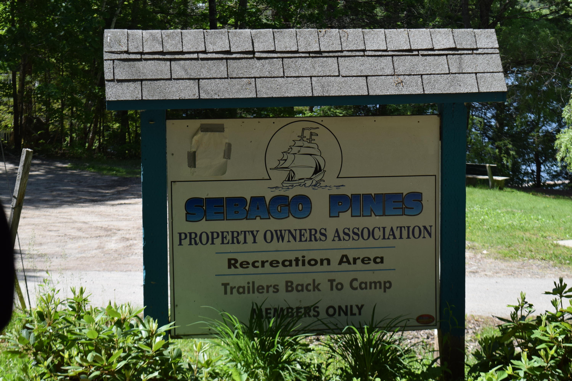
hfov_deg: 24.6
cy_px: 190
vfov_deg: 16.6
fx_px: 1311
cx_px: 286
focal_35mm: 82
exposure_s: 1/320
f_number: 9
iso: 200
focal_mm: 55
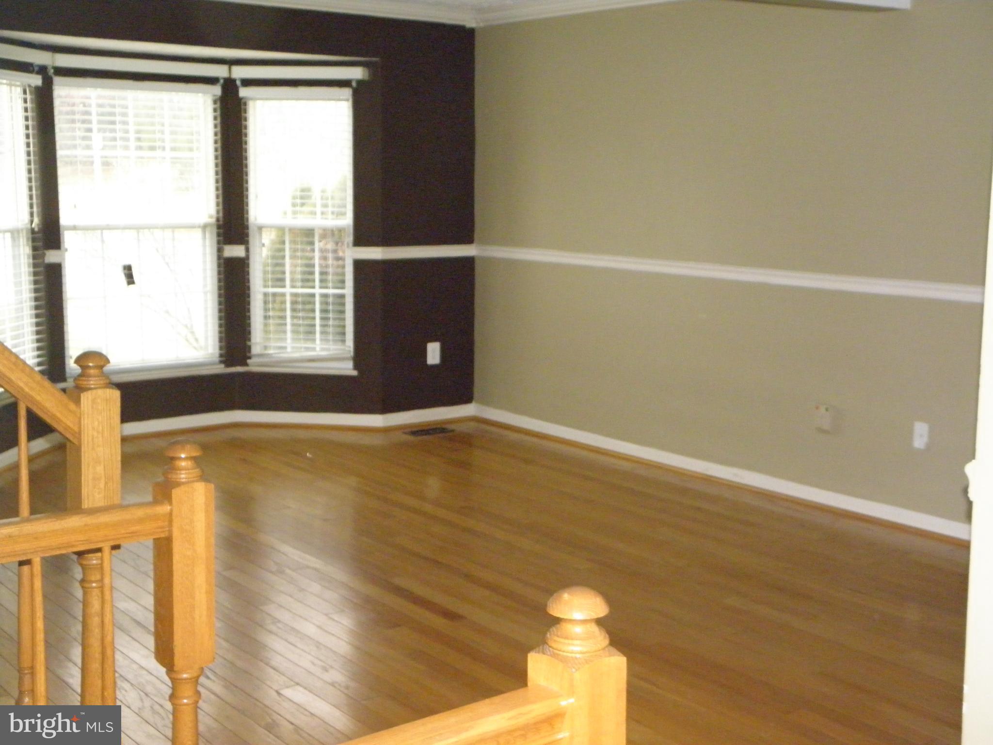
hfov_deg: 42.9
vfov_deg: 32.9
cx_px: 496
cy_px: 372
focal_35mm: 44
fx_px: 1262
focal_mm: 7.9
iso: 800
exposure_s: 1/100
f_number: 3.9
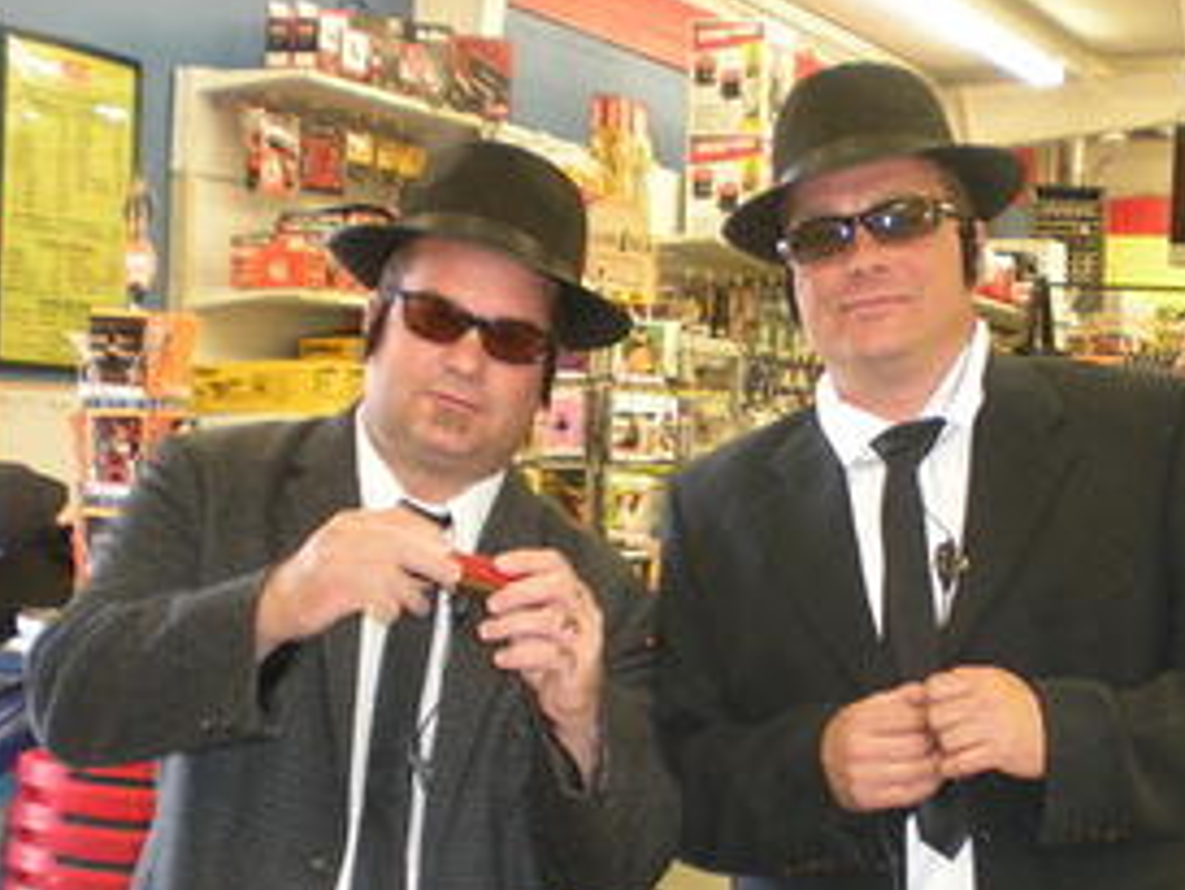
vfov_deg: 22.4
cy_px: 664
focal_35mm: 65
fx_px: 2226
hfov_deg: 29.5
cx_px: 827
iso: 182
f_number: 3.1
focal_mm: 6.3
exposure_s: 1/30
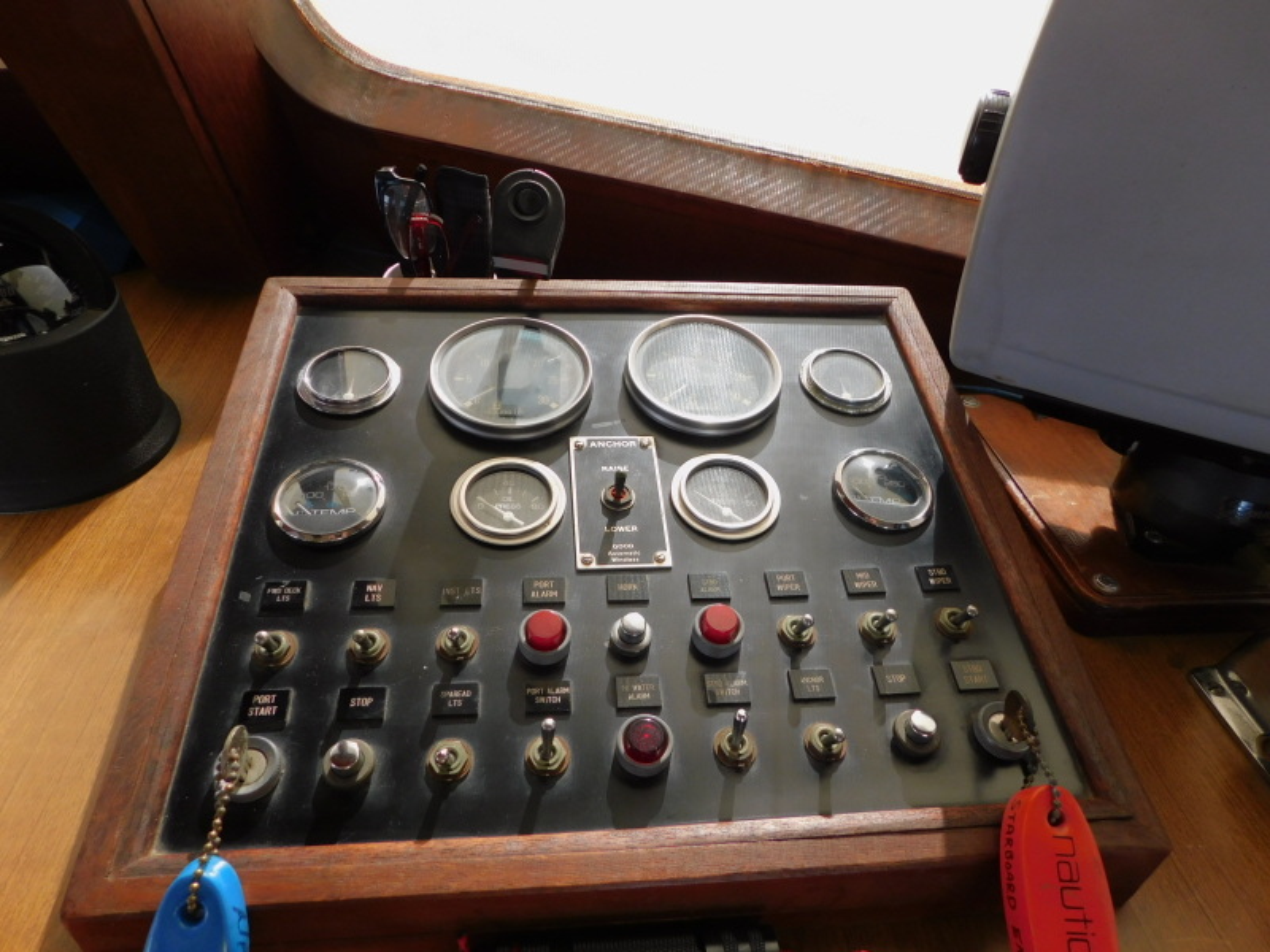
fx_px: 844
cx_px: 635
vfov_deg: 58.9
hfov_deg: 73.9
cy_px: 476
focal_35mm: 23
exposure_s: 1/50
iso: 125
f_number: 3
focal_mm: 4
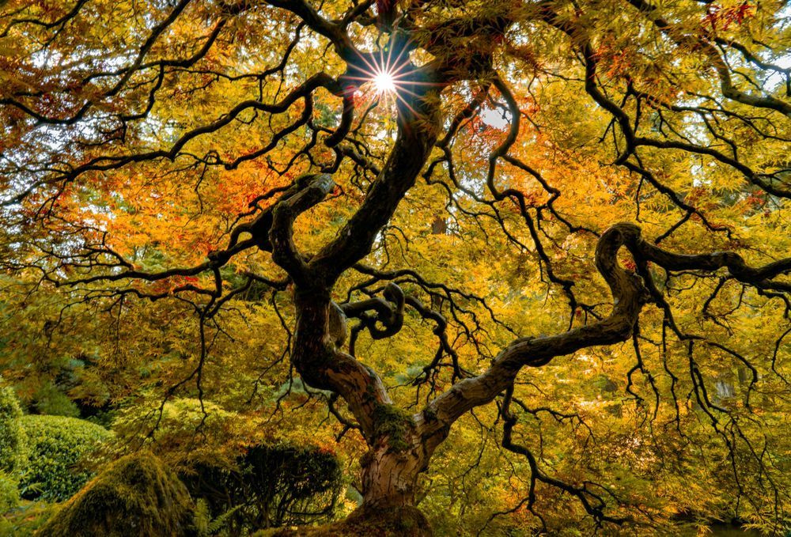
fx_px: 551
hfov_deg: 71.3
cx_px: 394
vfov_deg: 51.9
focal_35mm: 25
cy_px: 268
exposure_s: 4
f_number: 22
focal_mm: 24
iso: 100
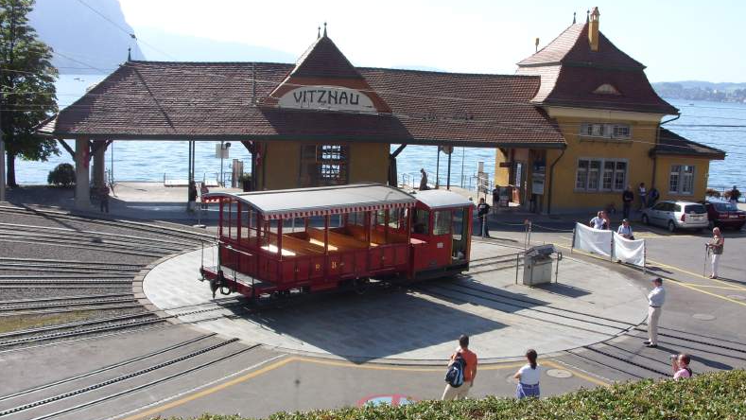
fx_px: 831
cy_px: 245
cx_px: 376
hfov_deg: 48.4
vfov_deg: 28.3
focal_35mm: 42
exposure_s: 1/272
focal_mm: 6.3
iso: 50
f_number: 4.9
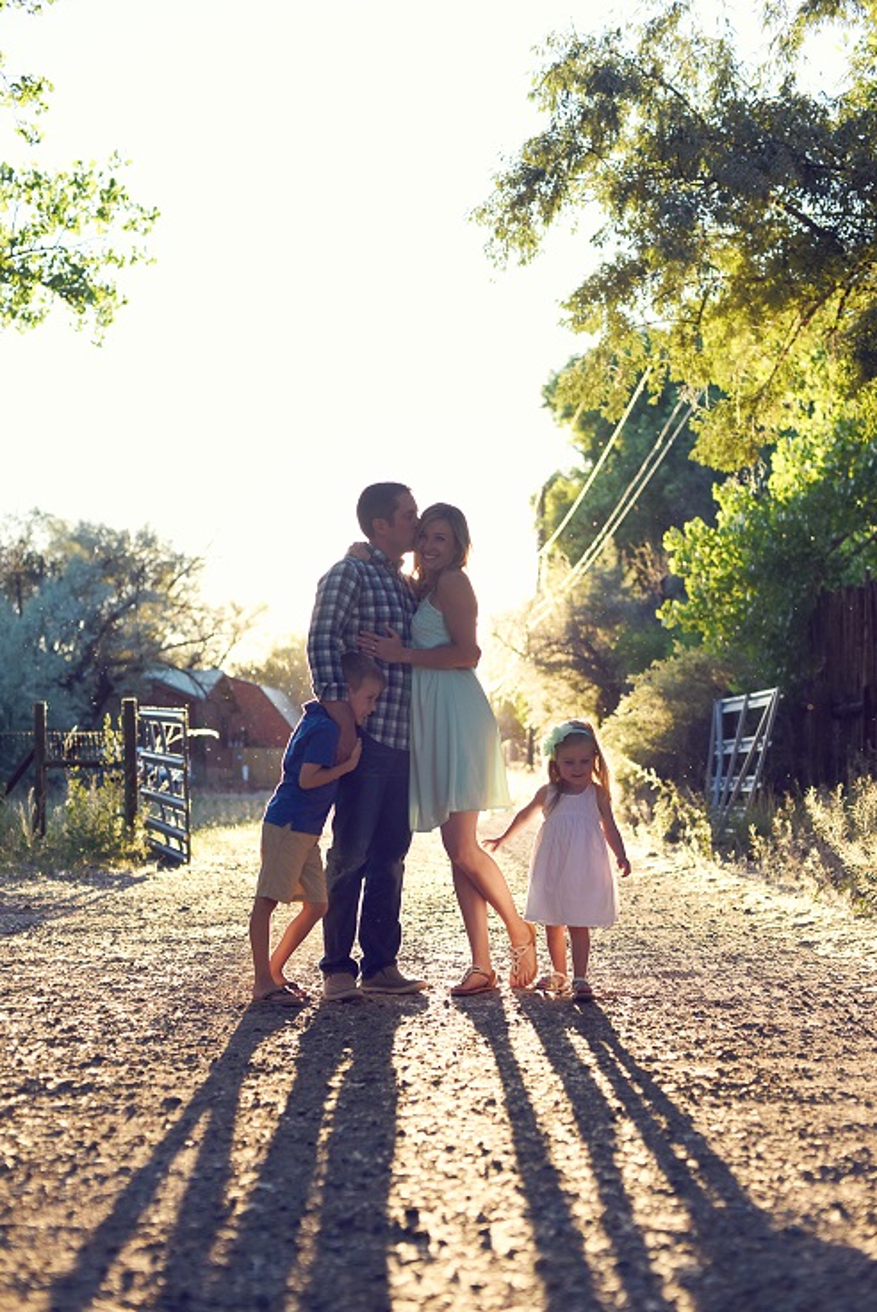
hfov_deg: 27.0
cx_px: 438
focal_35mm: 50
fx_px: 1824
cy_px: 656
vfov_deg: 39.6
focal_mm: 50
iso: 400
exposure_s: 1/2000
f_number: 3.2
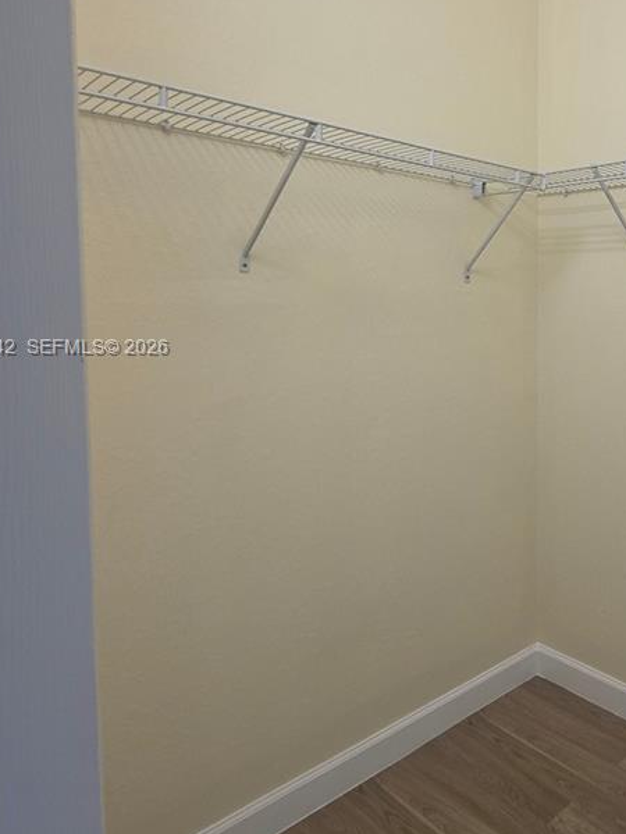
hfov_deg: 48.7
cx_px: 537
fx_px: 627
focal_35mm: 26
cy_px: 349
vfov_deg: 66.9
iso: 160
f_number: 1.9
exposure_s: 1/120
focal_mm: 2.2
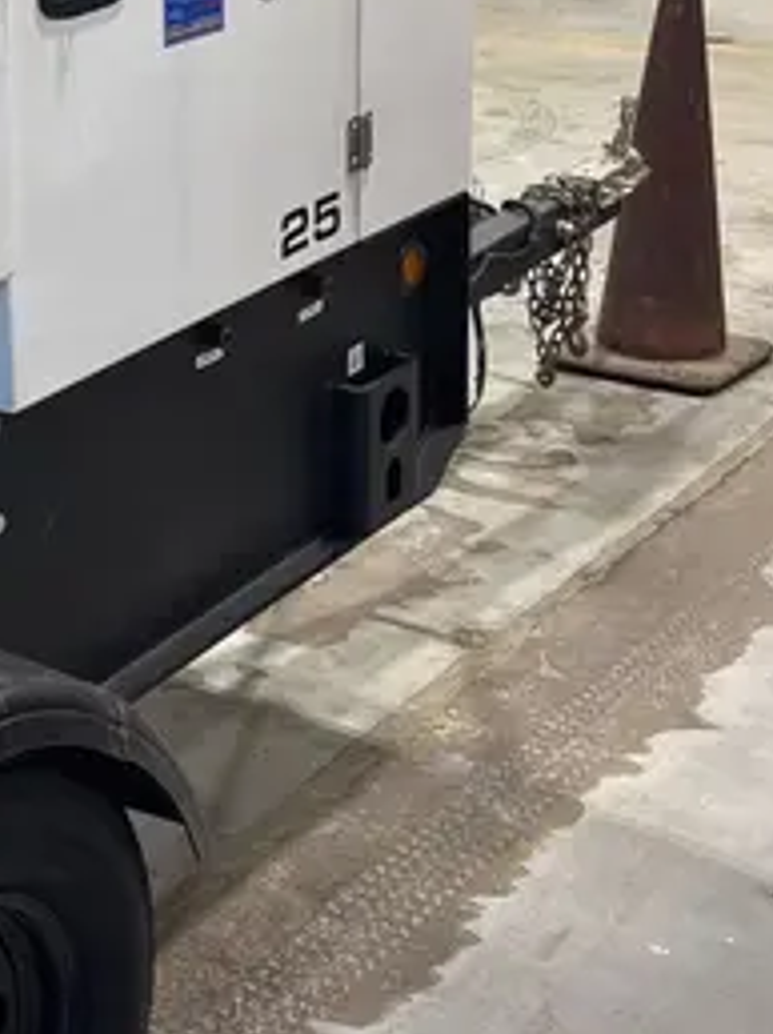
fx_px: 2207
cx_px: 24
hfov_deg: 19.4
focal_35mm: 74
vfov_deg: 25.9
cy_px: 210
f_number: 1.6
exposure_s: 1/60
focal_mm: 5.96
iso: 80
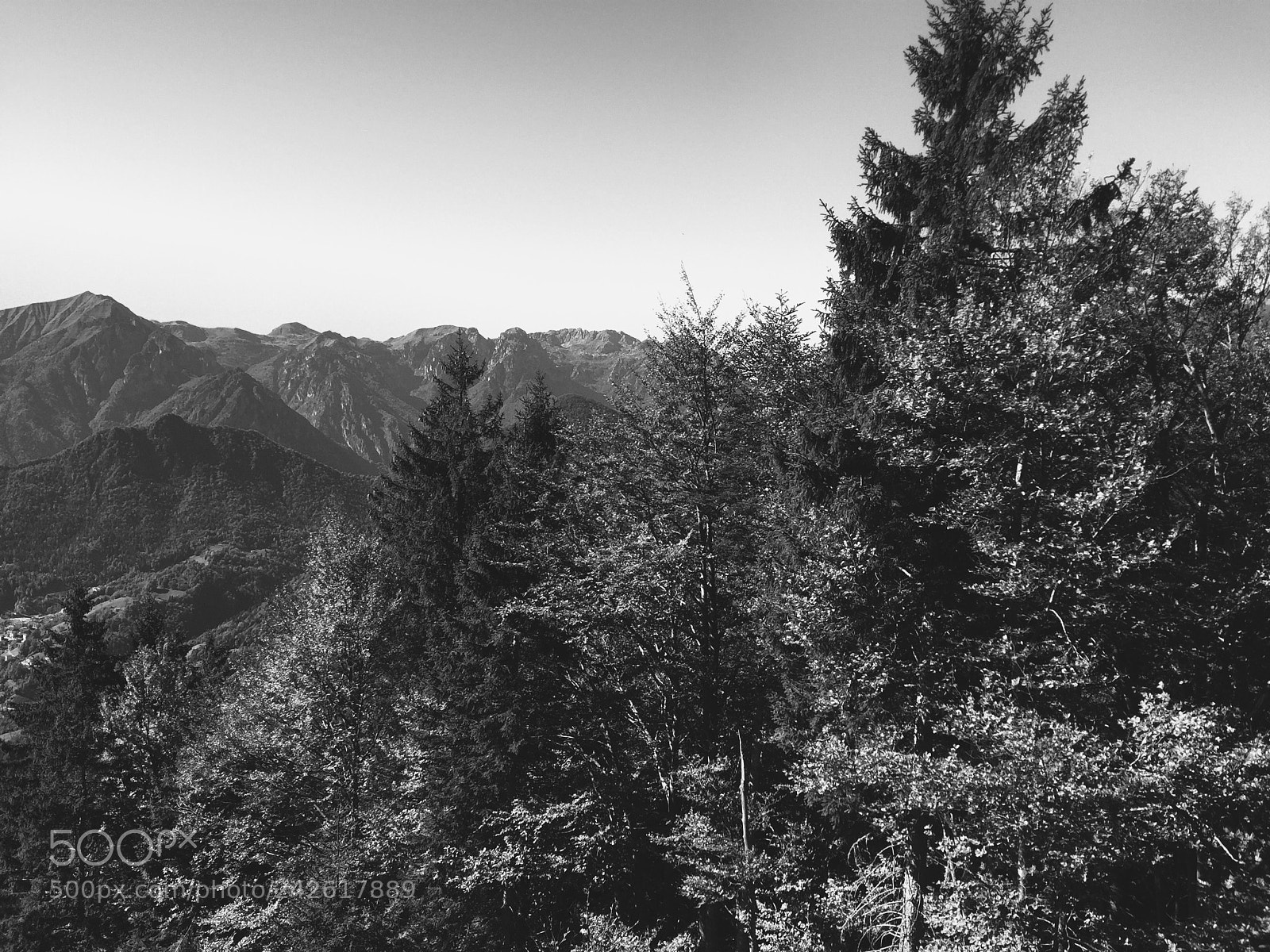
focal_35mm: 29
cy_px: 476
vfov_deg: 48.2
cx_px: 635
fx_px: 1064
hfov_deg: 61.7
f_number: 2.2
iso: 32
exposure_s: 1/1364
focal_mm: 4.15
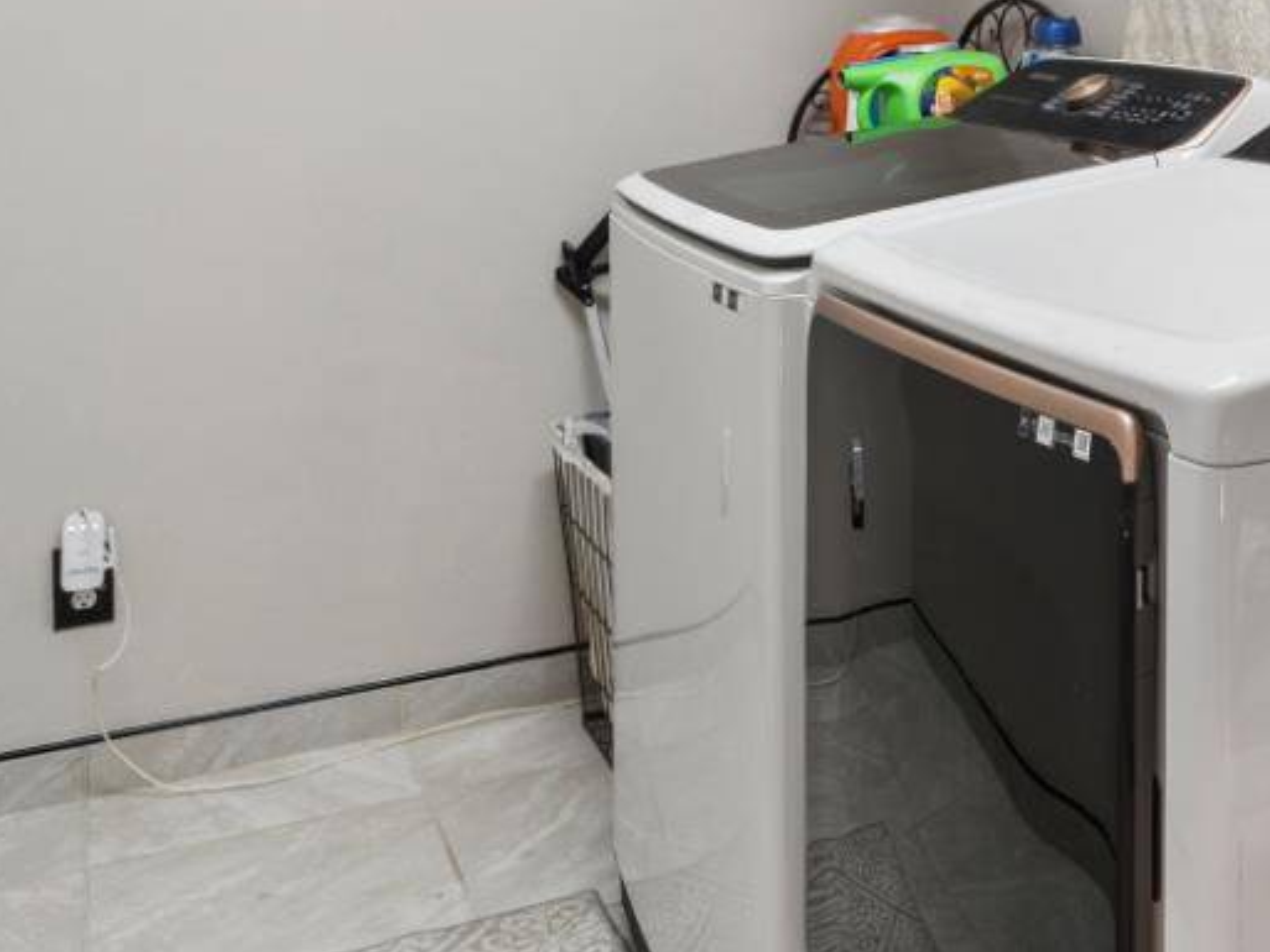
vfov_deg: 29.7
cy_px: 59
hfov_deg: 38.7
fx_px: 1703
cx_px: 1089
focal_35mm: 46
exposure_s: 1/1.67
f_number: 7.1
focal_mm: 11
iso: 100
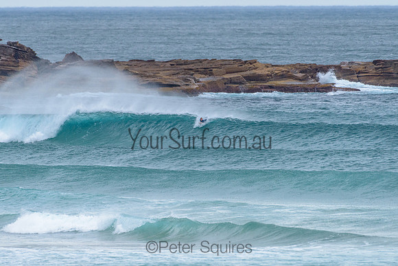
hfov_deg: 3.4
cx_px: 194
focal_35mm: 613
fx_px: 6780
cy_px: 129
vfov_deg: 2.2
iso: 640
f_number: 5.6
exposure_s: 1/2000
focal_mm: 500
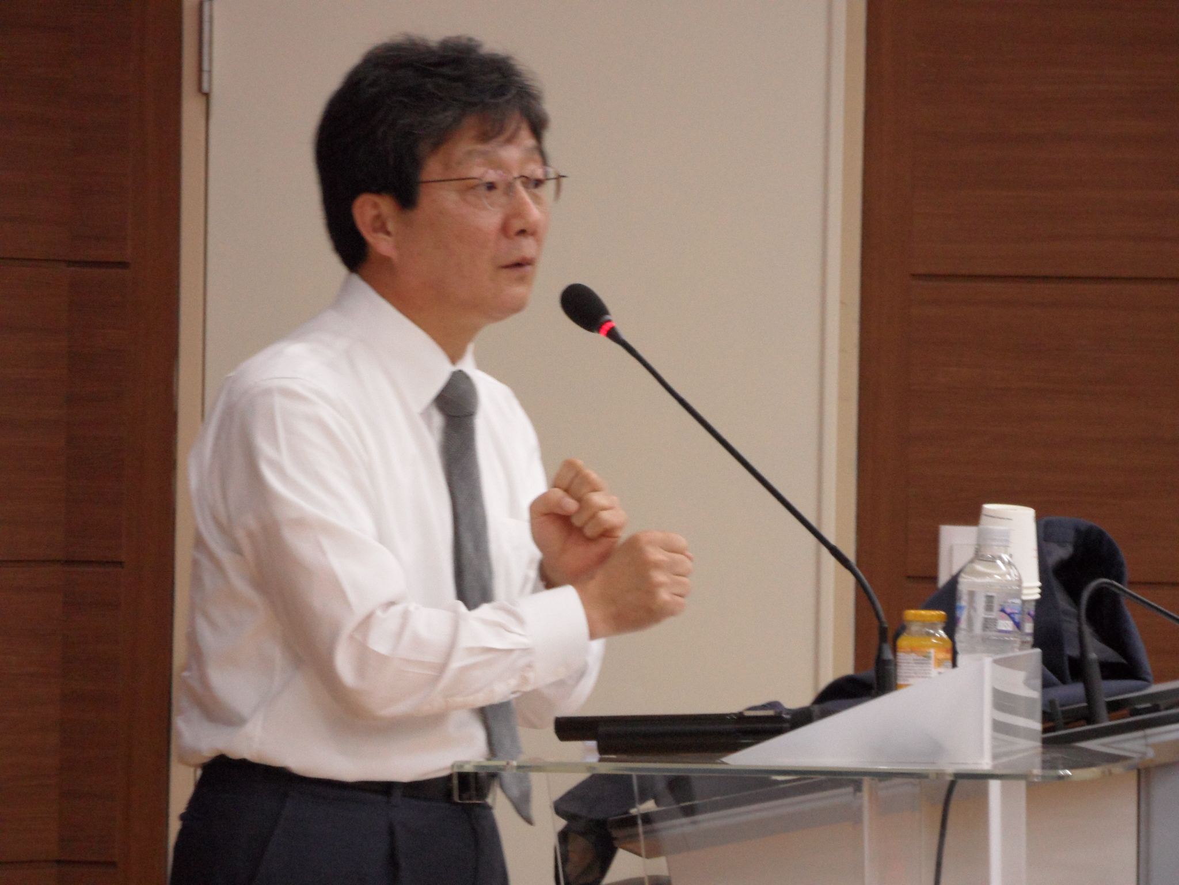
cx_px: 590
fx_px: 12261
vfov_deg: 4.1
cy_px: 442
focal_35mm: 360
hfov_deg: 5.5
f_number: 5.8
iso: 400
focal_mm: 58.5
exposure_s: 1/15
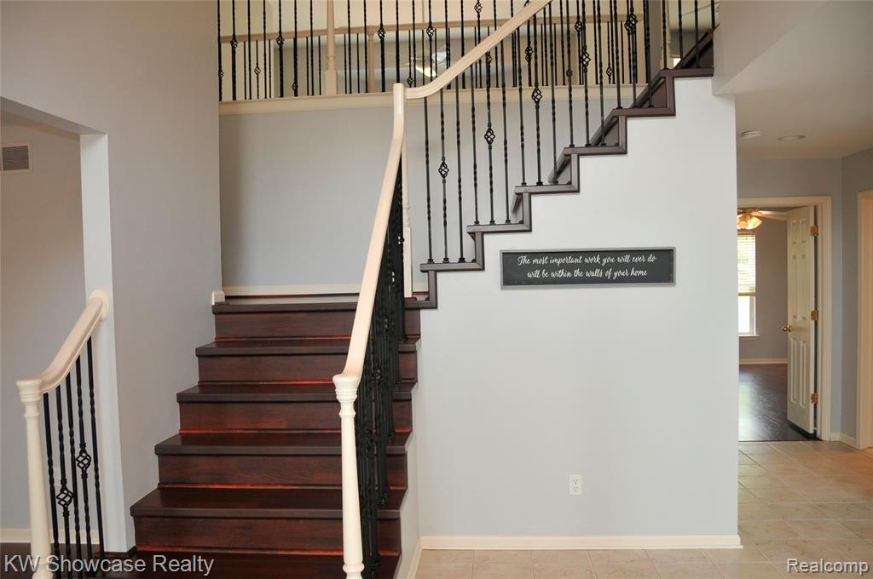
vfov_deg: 47.8
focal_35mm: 27
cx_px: 436
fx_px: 654
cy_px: 290
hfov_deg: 67.4
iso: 400
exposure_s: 1/100
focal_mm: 18
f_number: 4
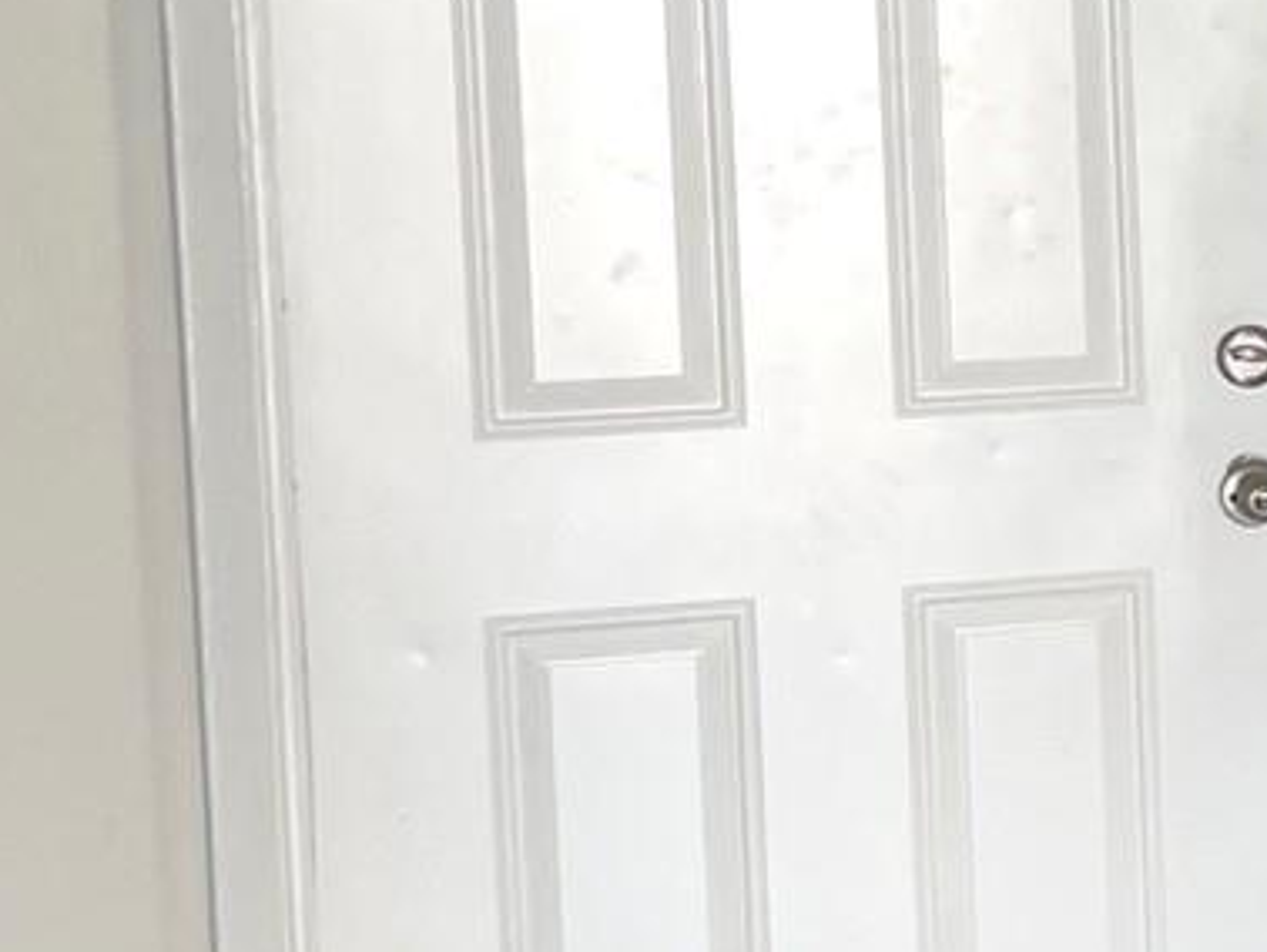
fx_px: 4029
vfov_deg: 13.5
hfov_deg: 14.4
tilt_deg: -5.5
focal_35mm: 110
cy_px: 325
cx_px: 2645
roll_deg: +0.9
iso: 50
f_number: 1.6
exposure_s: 1/123
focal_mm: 4.2
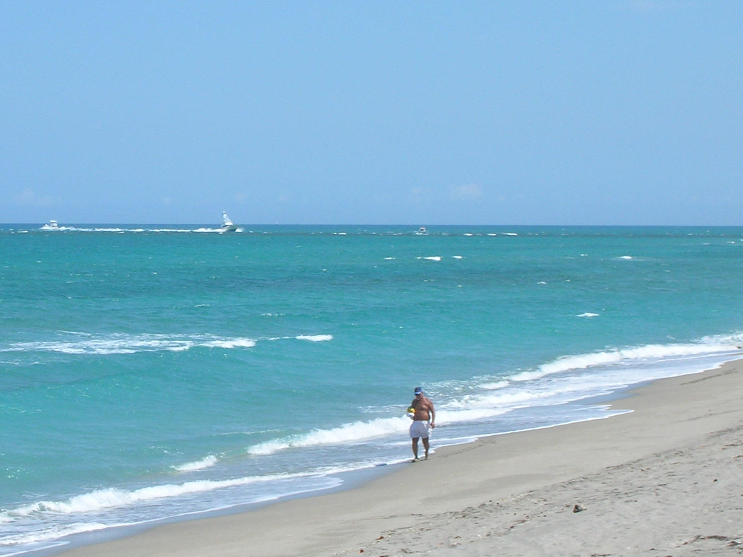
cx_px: 171
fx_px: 2897
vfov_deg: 11.0
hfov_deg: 14.5
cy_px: 279
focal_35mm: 135
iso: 50
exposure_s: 1/240
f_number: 6.9
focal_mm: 13
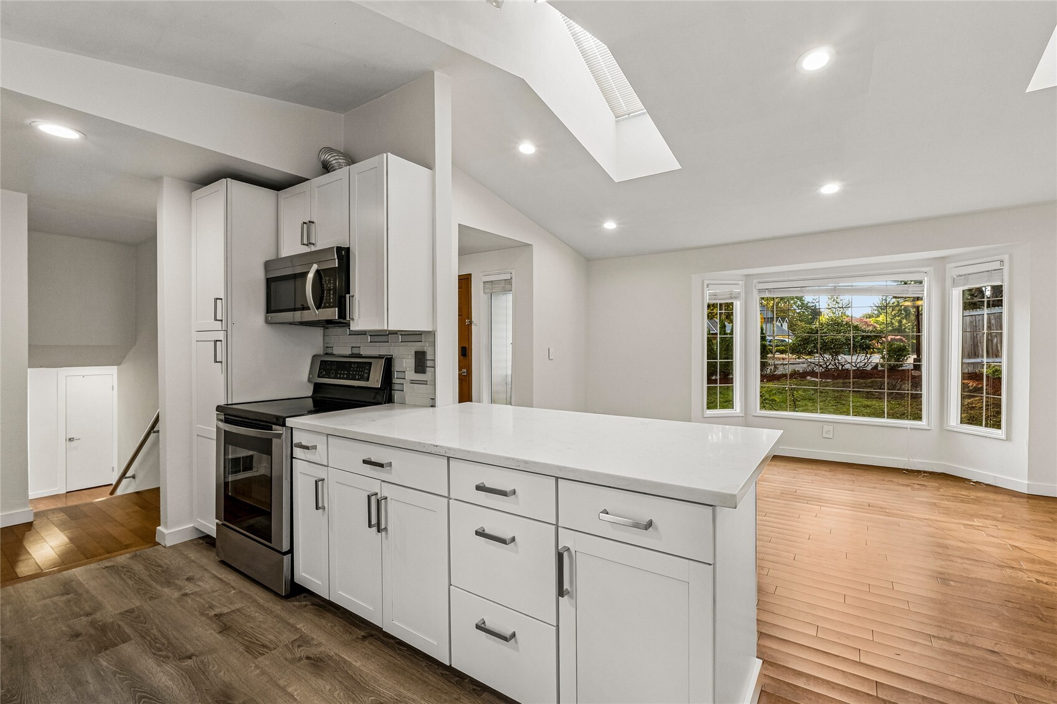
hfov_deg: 100.4
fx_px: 440
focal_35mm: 15
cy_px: 352
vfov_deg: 77.3
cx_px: 528
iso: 250
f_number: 9
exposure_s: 1/8
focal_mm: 10
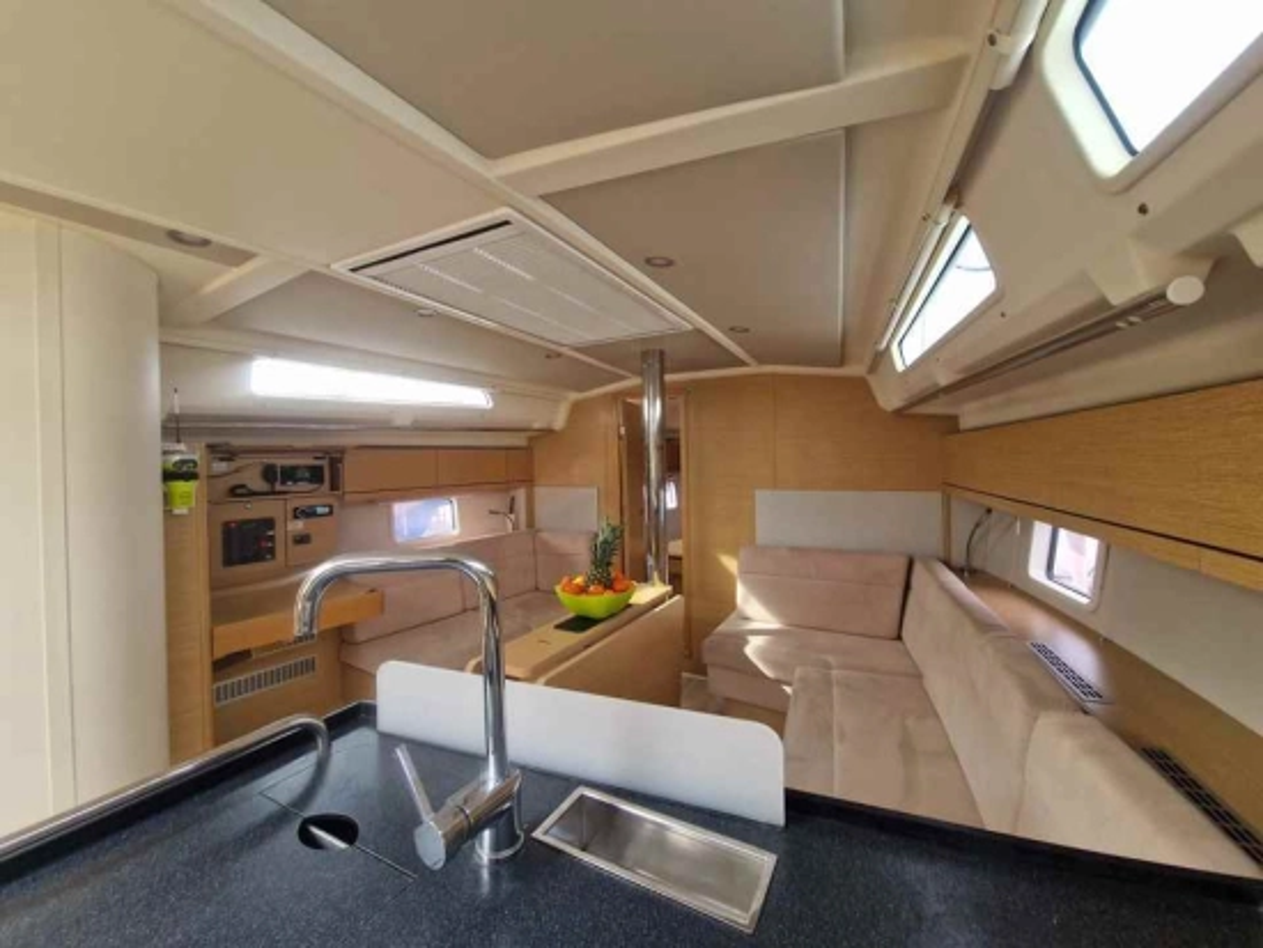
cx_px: 632
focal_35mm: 13
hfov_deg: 106.2
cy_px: 474
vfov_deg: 90.0
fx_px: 475
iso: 100
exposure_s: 1/100
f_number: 2.2
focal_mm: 2.2
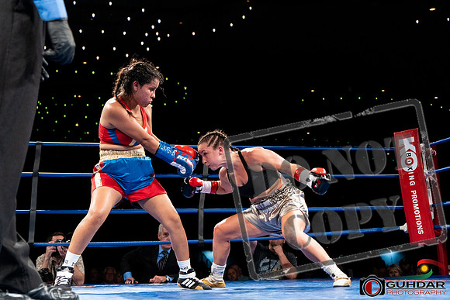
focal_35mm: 51
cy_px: 150
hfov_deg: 38.8
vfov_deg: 26.4
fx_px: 639
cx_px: 225
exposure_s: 1/800
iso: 3200
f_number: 4
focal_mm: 50
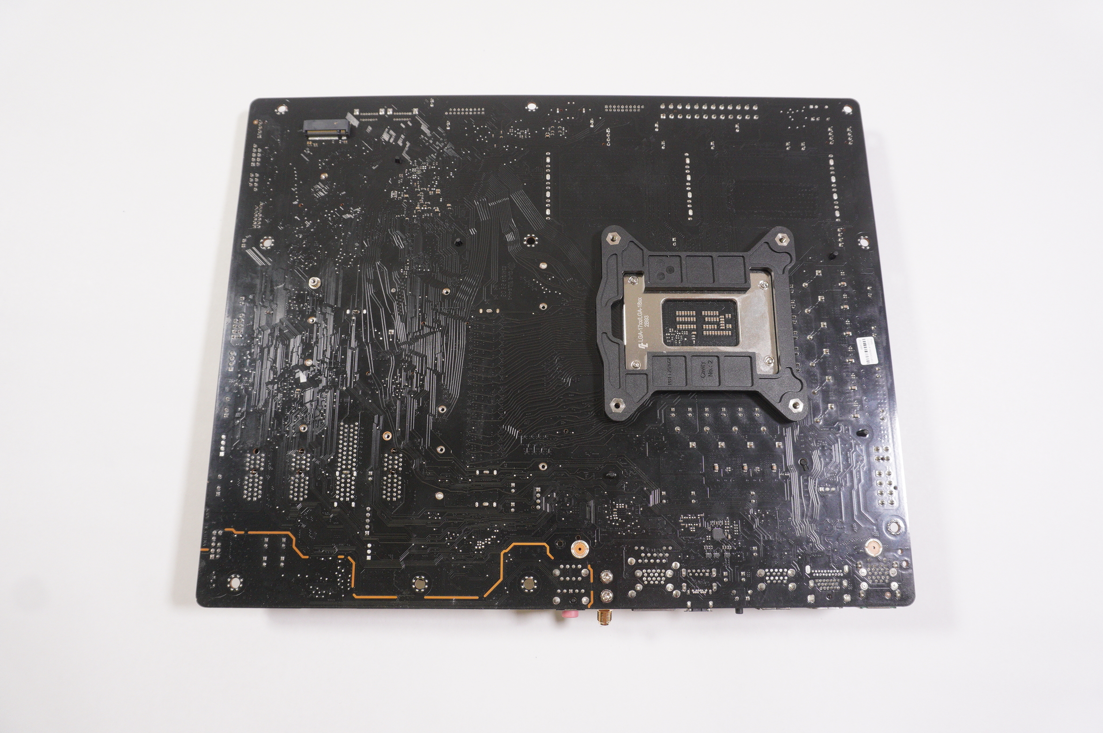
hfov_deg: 73.8
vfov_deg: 53.0
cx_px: 552
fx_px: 735
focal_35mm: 24
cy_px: 366
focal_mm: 16
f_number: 5.6
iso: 1000
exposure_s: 1/200
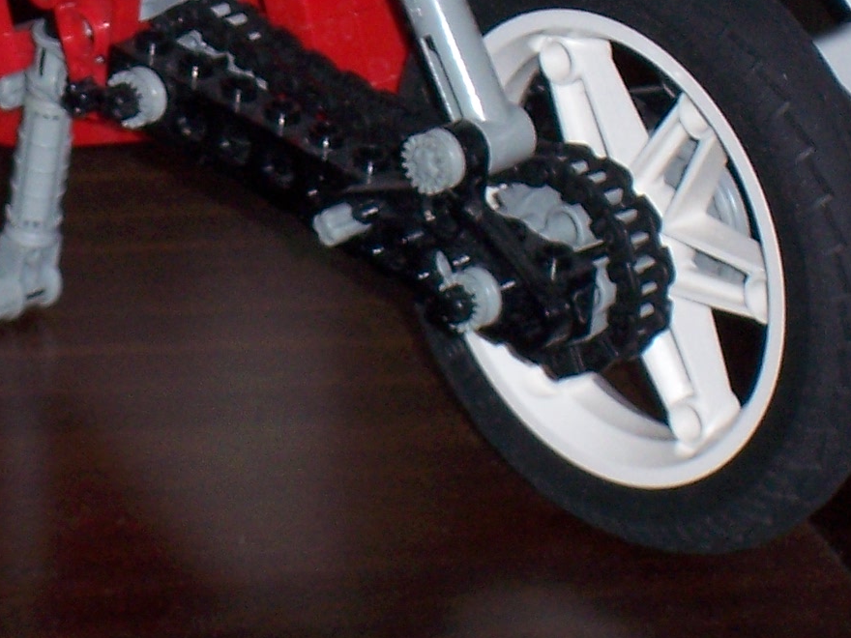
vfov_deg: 4.7
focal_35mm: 316
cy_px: -1
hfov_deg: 6.2
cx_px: -197
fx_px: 7769
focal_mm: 18.6
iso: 125
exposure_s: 1/125
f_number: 4.8
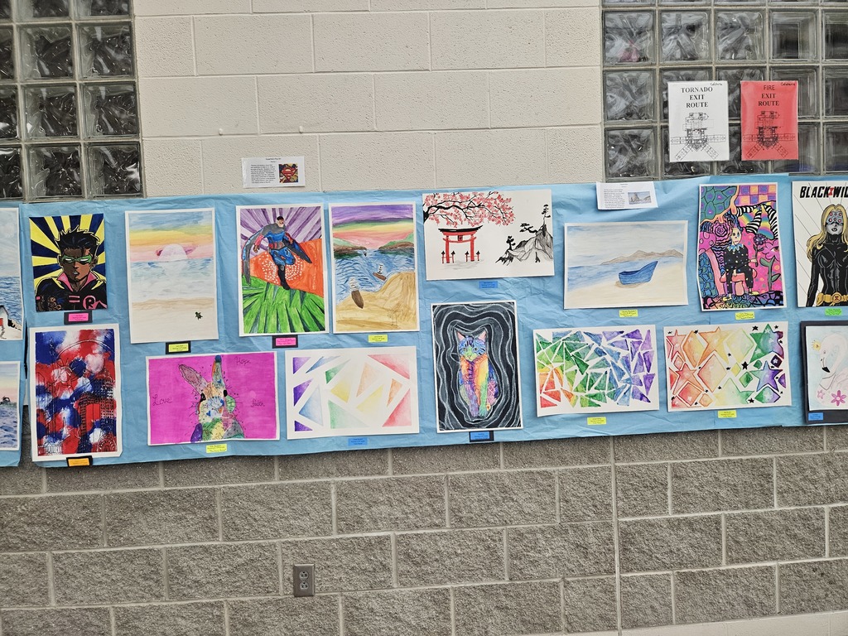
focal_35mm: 23
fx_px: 563
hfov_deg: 73.9
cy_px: 318
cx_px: 424
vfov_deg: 58.9
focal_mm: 5.4
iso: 200
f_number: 1.8
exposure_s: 1/120
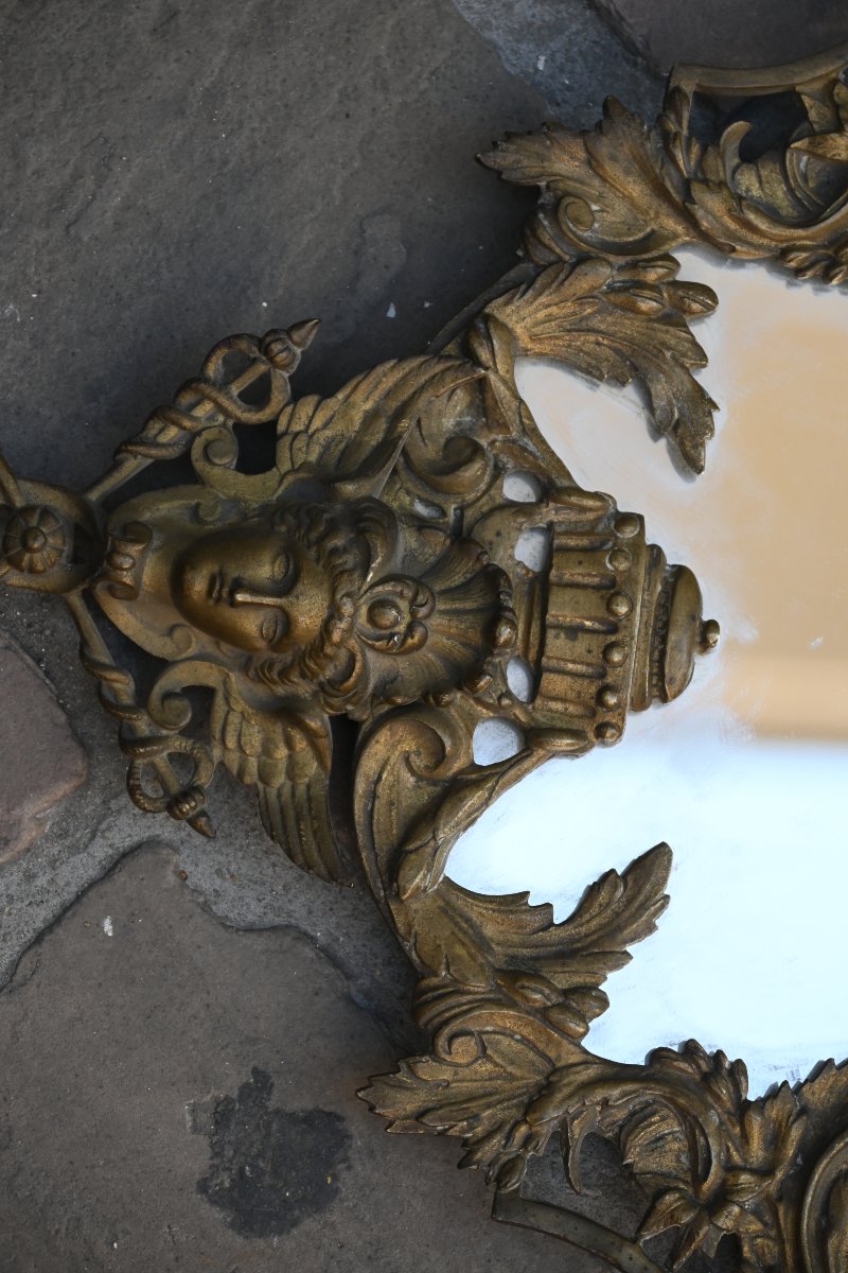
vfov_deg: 15.4
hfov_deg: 10.3
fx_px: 4717
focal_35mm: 134
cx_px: 424
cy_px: 636
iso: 280
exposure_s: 1/250
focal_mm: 89
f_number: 5.6
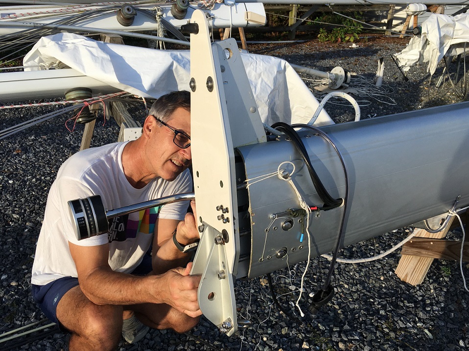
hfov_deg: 61.7
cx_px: 234
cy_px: 176
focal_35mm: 29
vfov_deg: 48.2
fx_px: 393
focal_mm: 4.15
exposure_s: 1/1040
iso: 25
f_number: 2.2
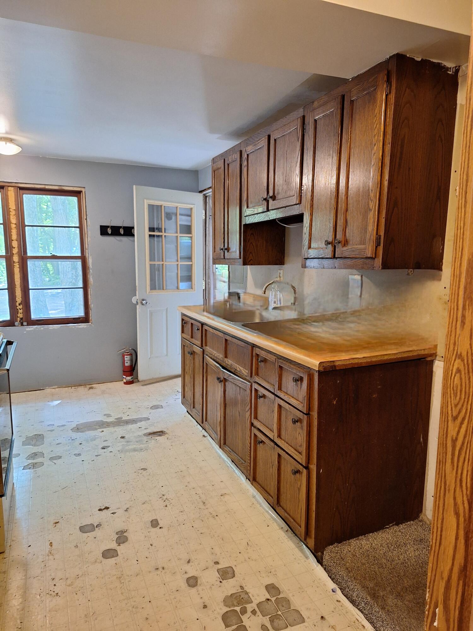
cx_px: 236
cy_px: 316
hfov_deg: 58.9
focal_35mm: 23
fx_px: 419
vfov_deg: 73.9
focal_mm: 5.54
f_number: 1.8
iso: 320
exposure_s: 1/30
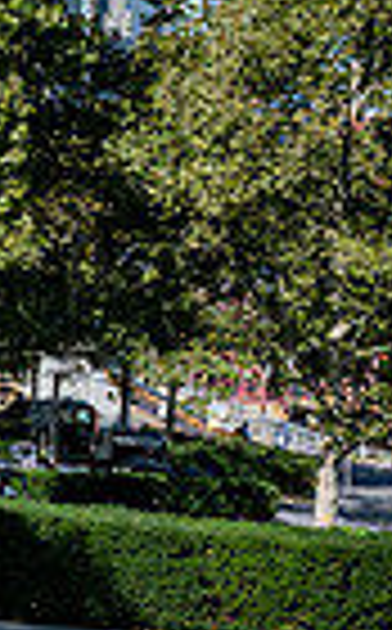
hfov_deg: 9.7
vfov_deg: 20.2
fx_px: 1768
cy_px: 299
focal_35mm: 103
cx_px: -789
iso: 500
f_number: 4.5
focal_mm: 24
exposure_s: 1/2500
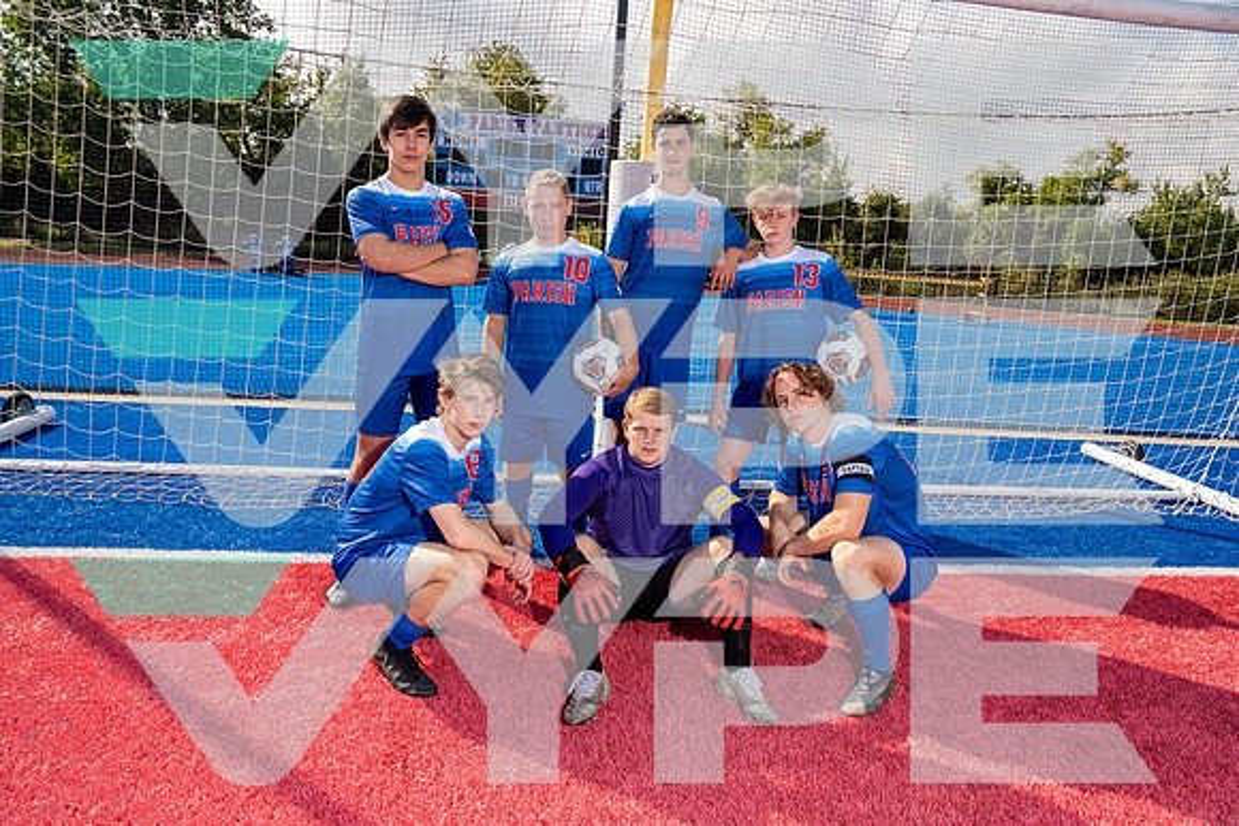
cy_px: 413
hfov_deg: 73.7
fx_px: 826
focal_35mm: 24
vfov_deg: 53.2
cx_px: 620
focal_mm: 24
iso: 100
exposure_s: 1/250
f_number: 5.6
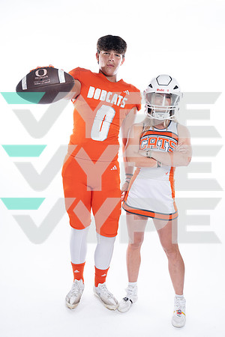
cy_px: 168
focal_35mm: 36
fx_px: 337
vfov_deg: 53.1
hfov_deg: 36.9
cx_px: 112
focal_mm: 36
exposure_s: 1/250
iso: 400
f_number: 5.6
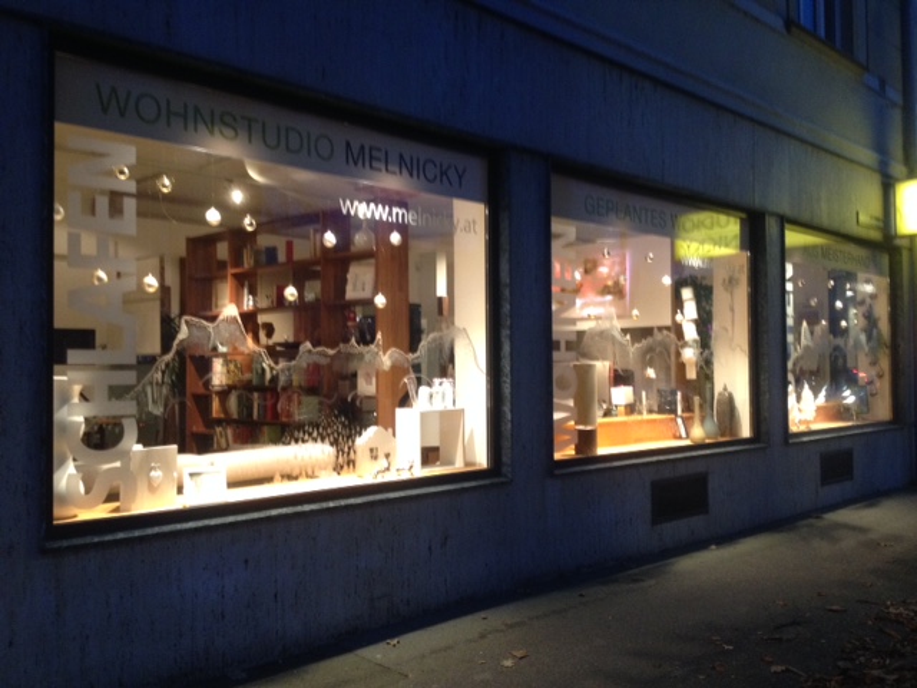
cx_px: 458
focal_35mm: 35
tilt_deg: +2.1
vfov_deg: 40.7
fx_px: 927
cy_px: 344
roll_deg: +1.5
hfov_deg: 52.6
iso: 200
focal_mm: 4.28
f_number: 2.4
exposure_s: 1/20
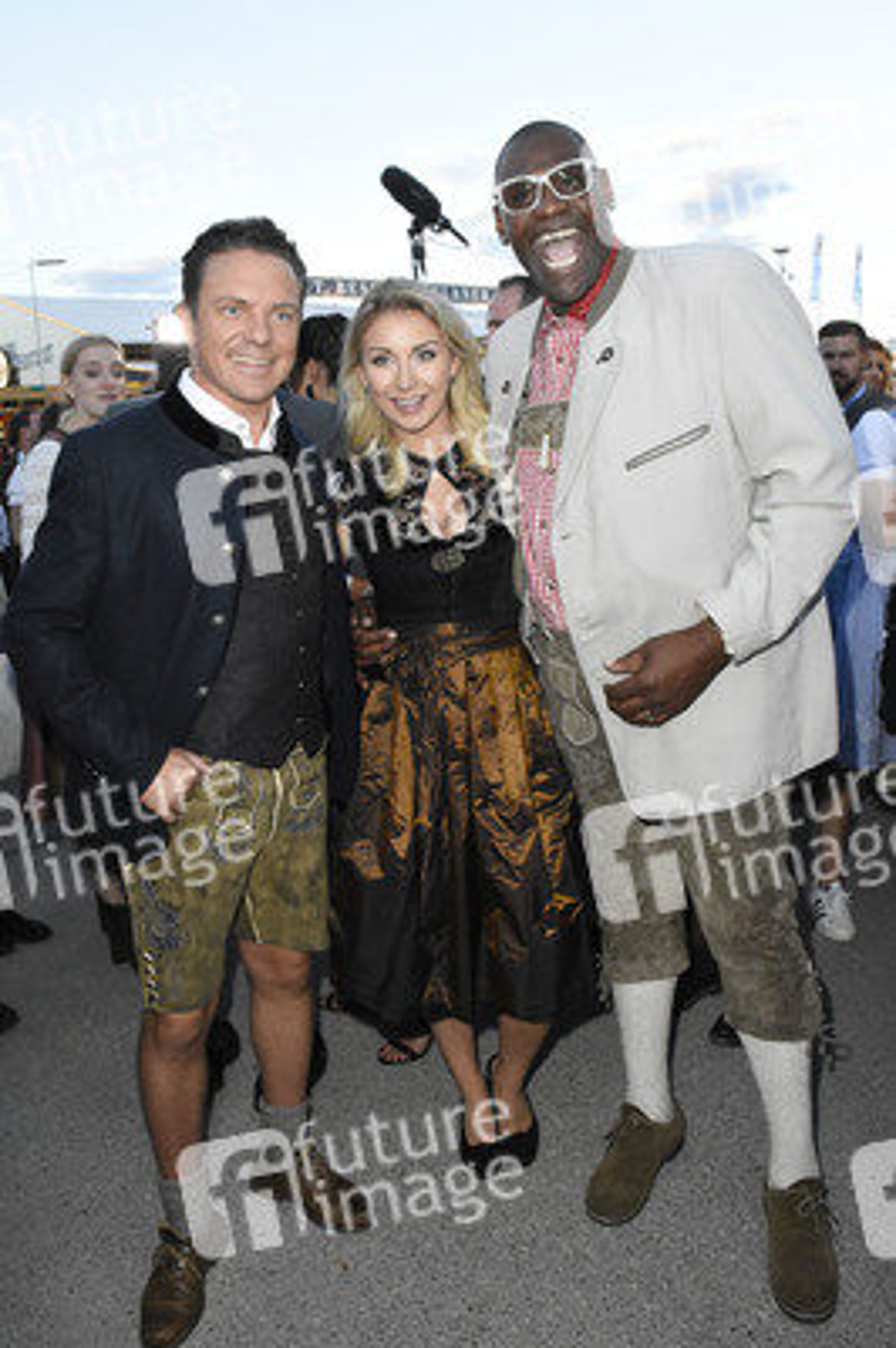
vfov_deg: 67.4
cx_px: 448
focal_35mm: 27
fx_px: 1010
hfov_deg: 47.9
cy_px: 674
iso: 3200
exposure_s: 1/160
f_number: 9
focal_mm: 18
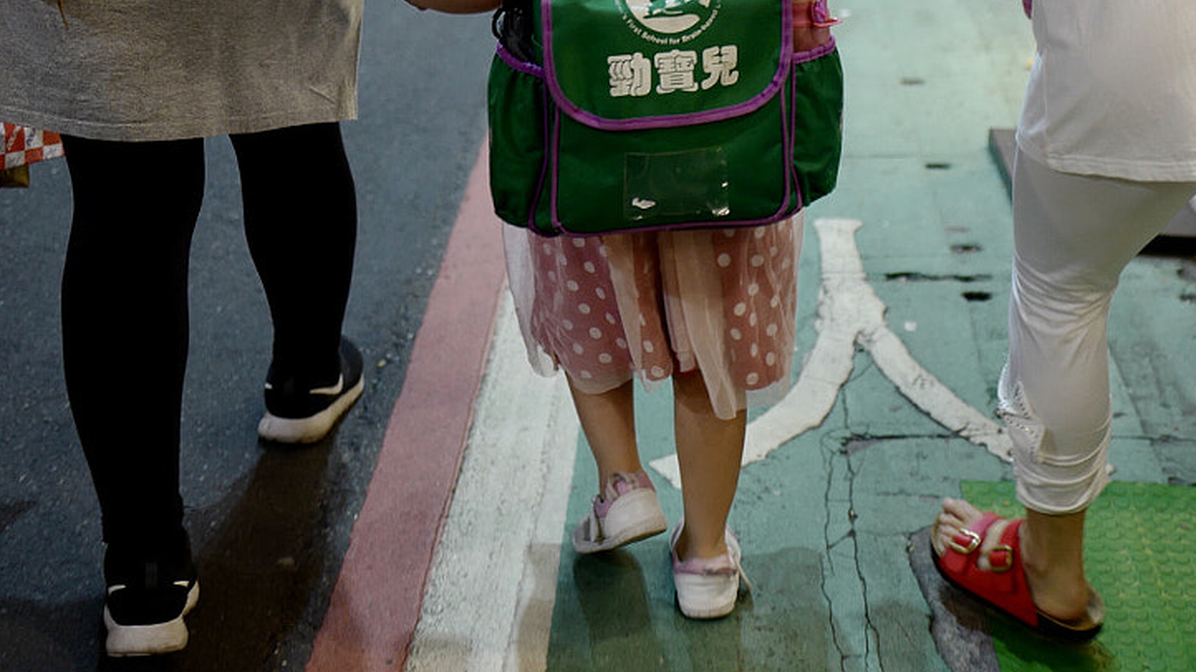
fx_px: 2061
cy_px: -51
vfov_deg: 17.9
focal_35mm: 65
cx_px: 772
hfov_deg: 32.2
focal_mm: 28
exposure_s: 1/125
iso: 320
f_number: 1.7
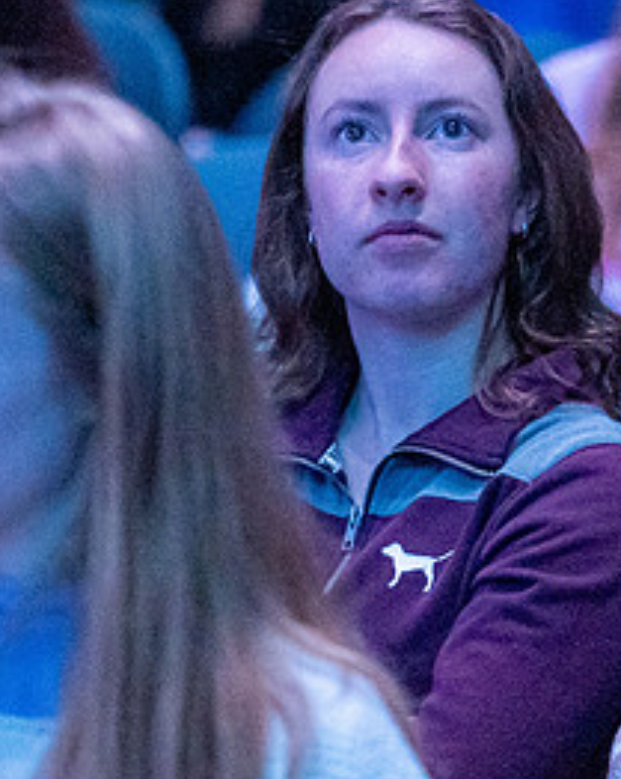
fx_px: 12865
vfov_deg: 3.5
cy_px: 31
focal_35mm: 559
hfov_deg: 2.8
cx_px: 596
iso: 10000
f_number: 2.8
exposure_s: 1/200
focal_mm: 165
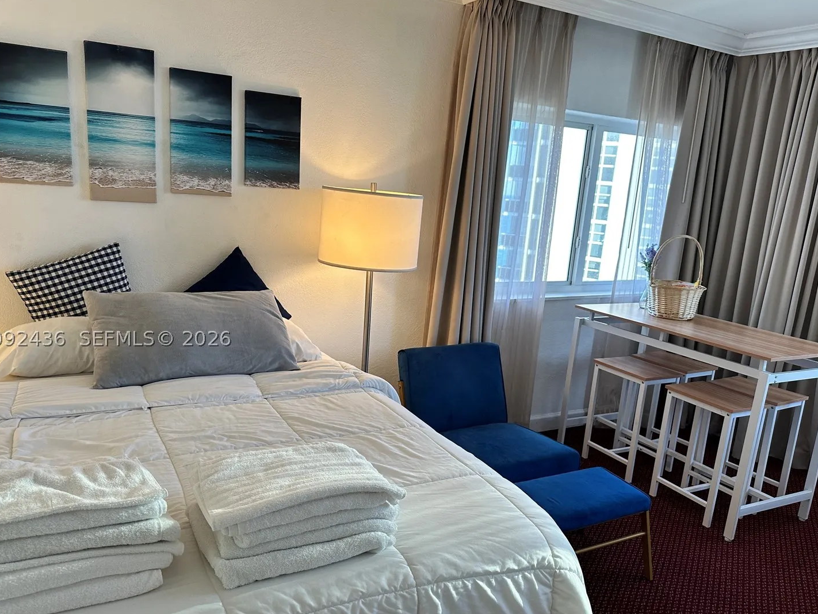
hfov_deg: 65.3
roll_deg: -4.3
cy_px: 338
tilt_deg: -12.8
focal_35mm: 27
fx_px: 638
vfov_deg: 51.3
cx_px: 407
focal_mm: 6.86
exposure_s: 1/120
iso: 160
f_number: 1.78
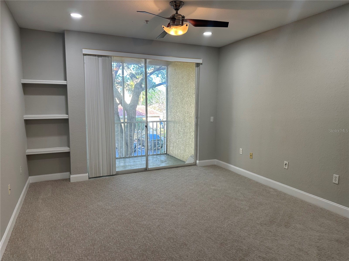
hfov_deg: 71.6
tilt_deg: -6.8
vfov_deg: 56.8
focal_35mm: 24
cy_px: 130
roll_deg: +0.2
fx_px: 242
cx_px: 174
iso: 100
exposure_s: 1/125
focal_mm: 6.86
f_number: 1.78
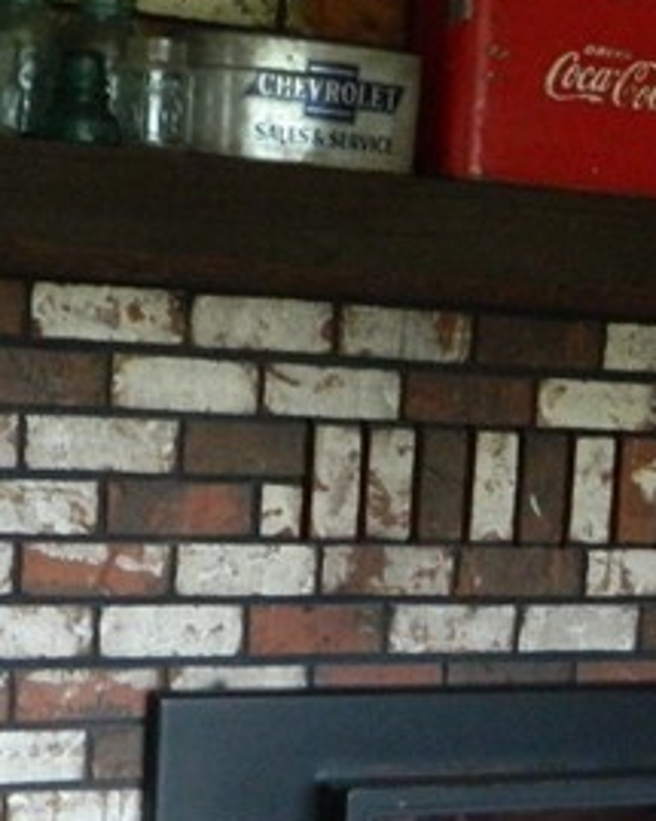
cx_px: 485
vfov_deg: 20.2
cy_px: 736
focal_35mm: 93
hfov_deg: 16.5
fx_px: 2258
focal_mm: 4.5
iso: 400
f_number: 3.1
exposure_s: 1/80
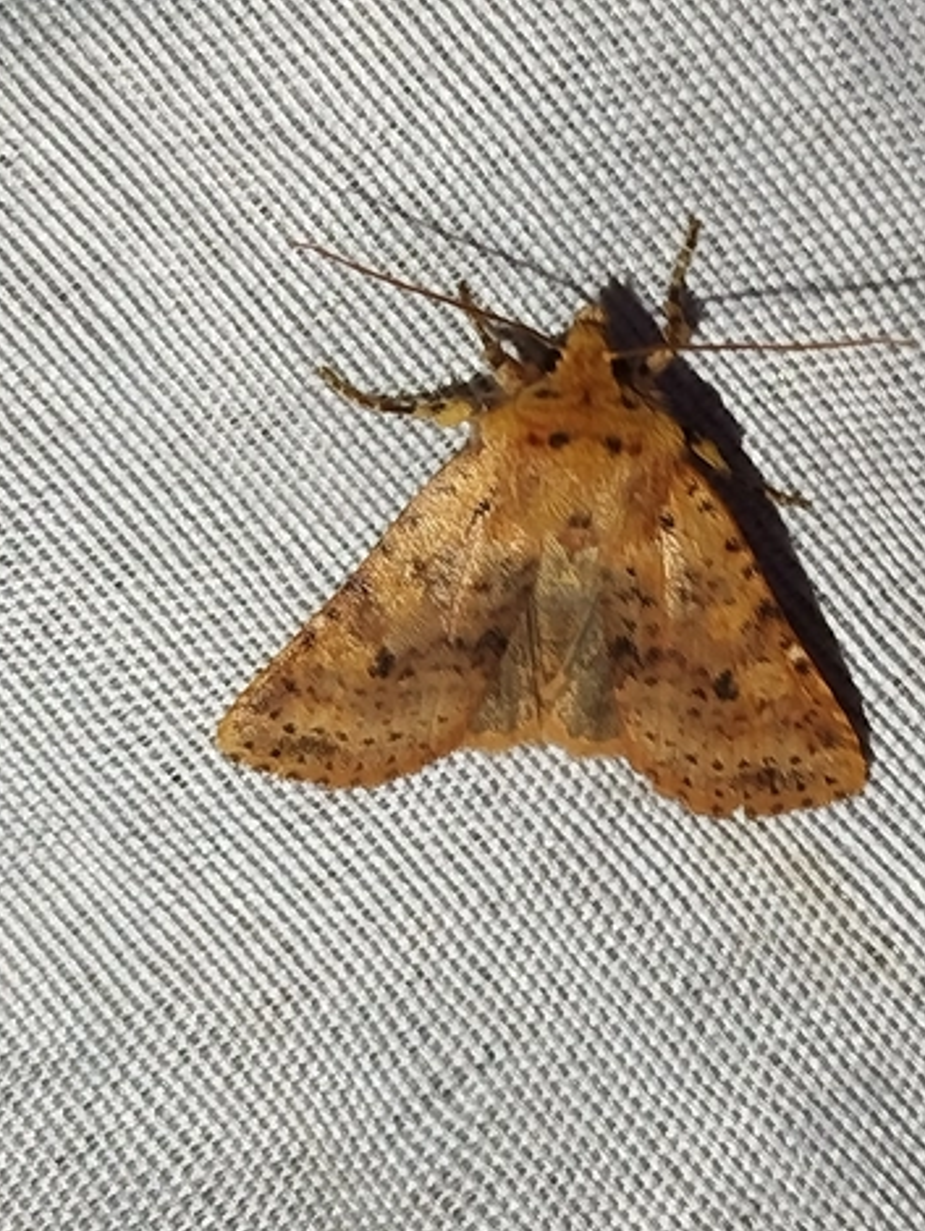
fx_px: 3488
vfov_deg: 20.0
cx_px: 569
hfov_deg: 15.1
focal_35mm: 98
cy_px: 647
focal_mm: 5.31
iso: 80
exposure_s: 1/50
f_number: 1.7
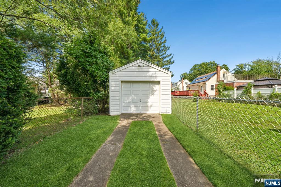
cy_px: 94
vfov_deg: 90.0
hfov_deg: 112.6
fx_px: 94
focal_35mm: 12
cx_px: 140
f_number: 11
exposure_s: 1/50
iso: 100
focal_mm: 12
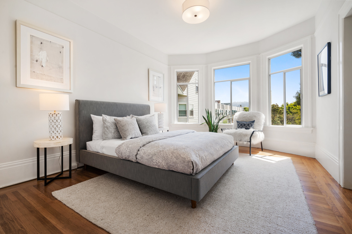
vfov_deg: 73.7
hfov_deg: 96.8
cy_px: 117
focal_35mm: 16
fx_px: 156
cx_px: 176
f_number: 9
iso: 400
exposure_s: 1/60
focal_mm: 16
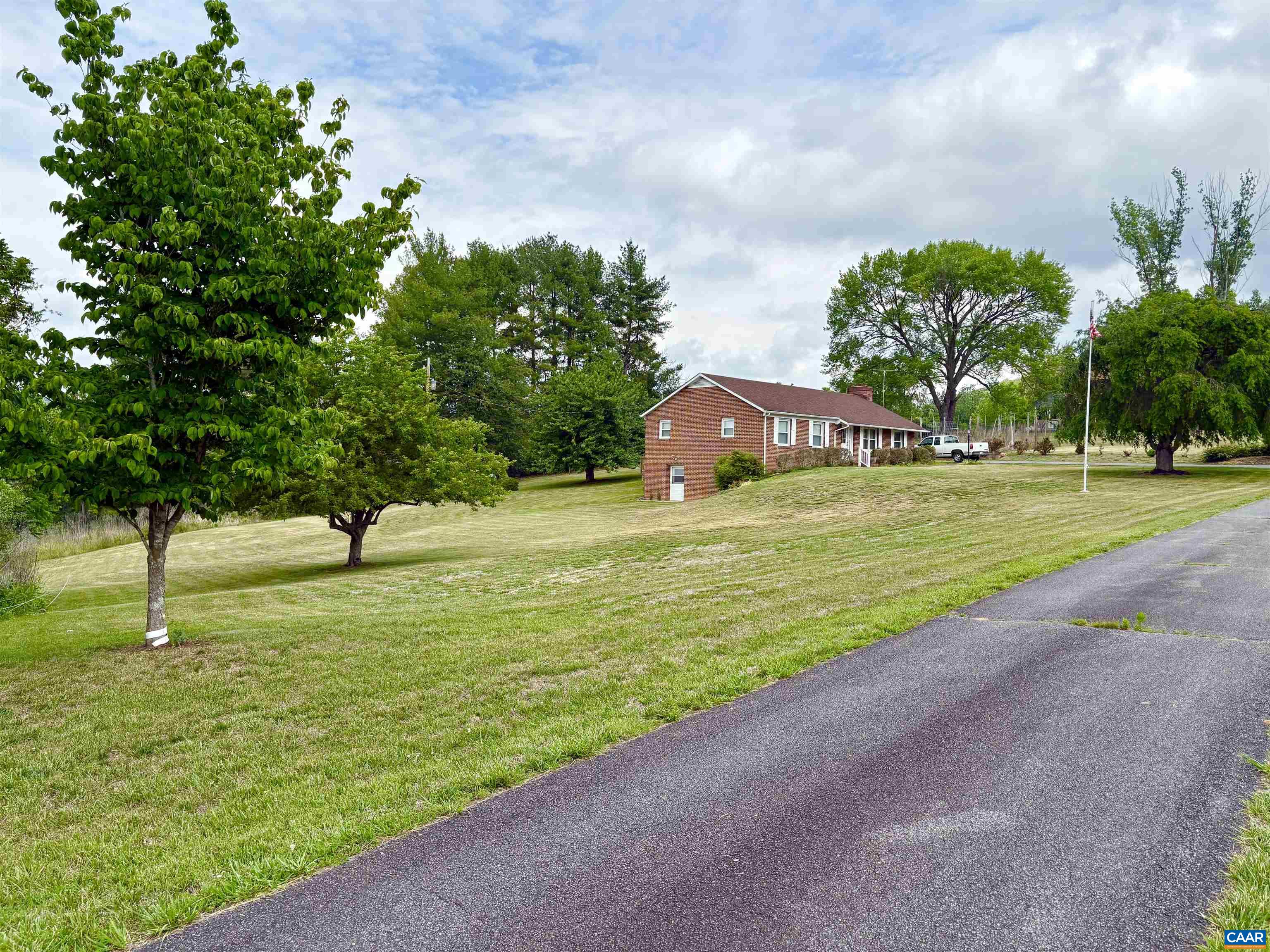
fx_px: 954
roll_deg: -0.9
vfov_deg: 53.1
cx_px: 635
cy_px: 476
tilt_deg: +1.6
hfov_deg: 67.3
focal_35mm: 26
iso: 50
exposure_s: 1/3125
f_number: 1.6
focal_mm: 5.96
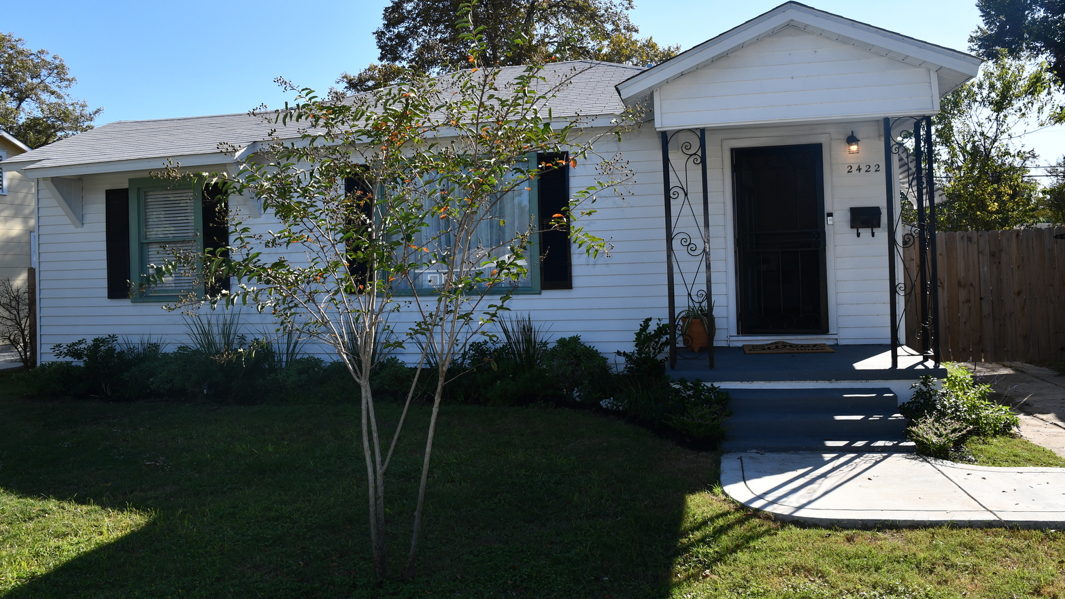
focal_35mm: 26
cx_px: 543
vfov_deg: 44.3
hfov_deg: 71.9
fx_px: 734
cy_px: 264
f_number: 7.1
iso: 100
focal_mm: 16
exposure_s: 1/250
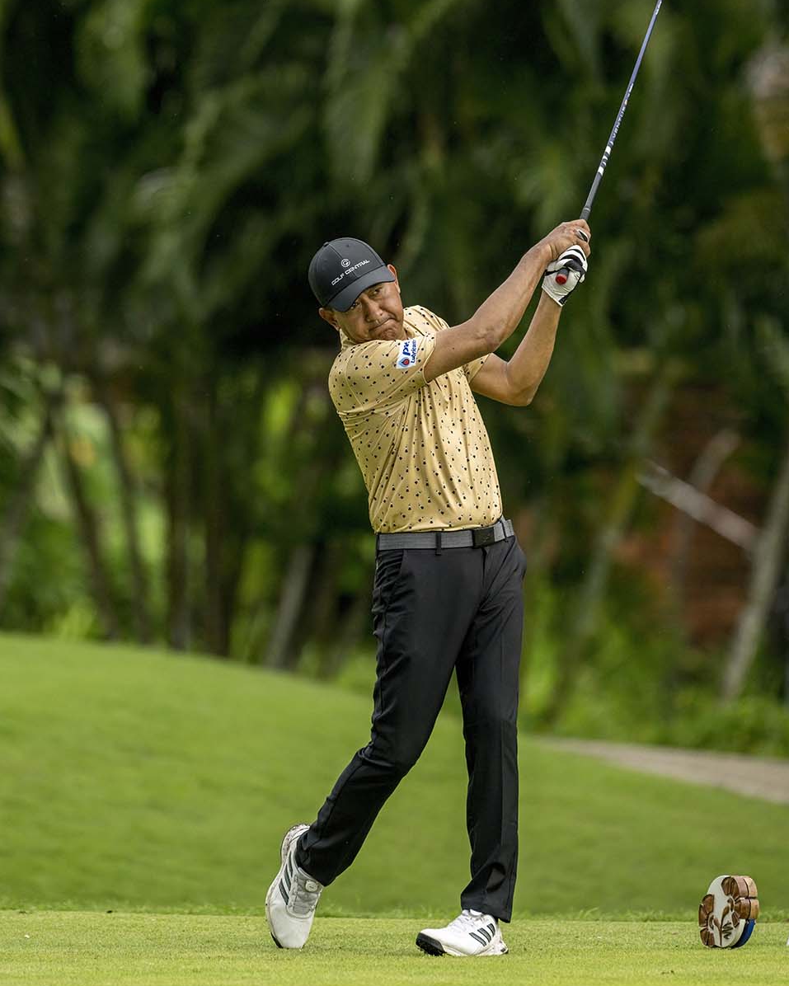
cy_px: 444
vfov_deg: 4.3
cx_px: 395
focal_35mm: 452
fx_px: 13192
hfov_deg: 3.4
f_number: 3.5
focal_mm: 400
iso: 3600
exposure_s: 1/5000
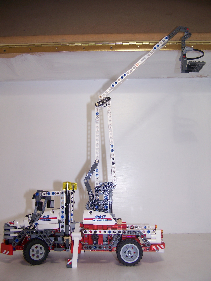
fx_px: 309
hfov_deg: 37.7
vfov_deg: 49.0
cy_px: 140
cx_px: 106
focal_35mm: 38
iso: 80
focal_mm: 6.3
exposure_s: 1/60
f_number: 2.8
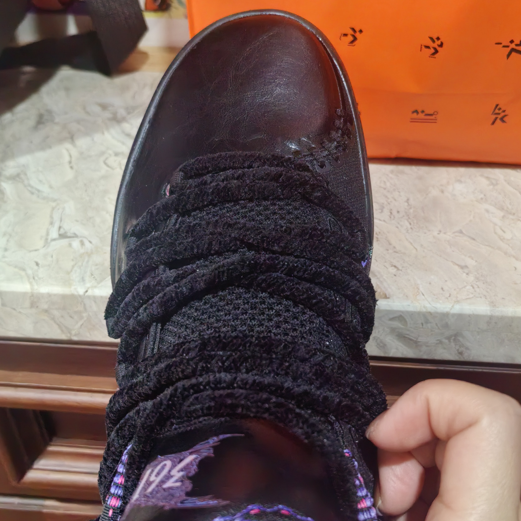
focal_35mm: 39
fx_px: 664
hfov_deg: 42.8
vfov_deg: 42.8
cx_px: 288
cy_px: 274
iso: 800
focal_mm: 5.72
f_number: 2
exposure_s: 1/120
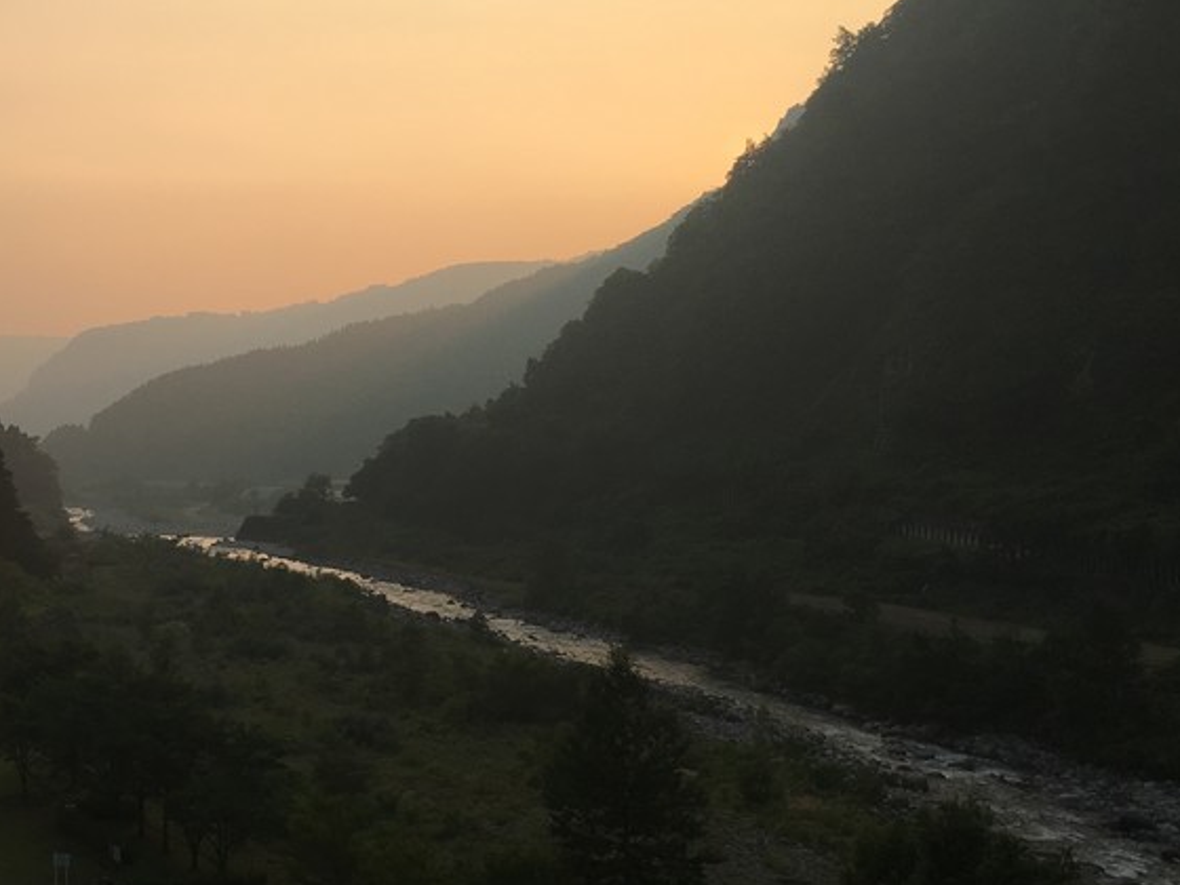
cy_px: 438
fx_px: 1807
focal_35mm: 53
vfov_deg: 27.5
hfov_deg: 34.4
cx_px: 150
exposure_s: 1/1479
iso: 25
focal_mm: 4.15
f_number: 2.2
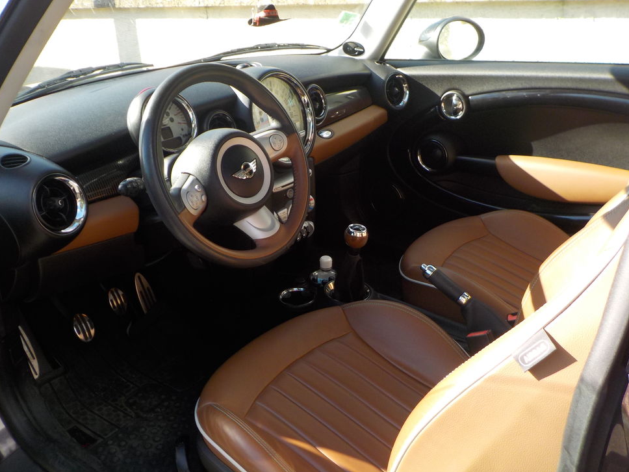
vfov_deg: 45.4
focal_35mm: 31
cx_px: 310
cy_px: 240
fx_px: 563
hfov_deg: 58.3
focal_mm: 4.1
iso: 125
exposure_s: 1/160
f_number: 3.3
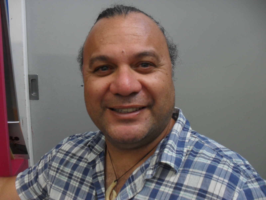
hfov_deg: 52.6
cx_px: 133
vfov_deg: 40.7
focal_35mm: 35
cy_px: 100
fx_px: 269
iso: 120
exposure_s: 1/45
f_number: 3.2
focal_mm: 6.3
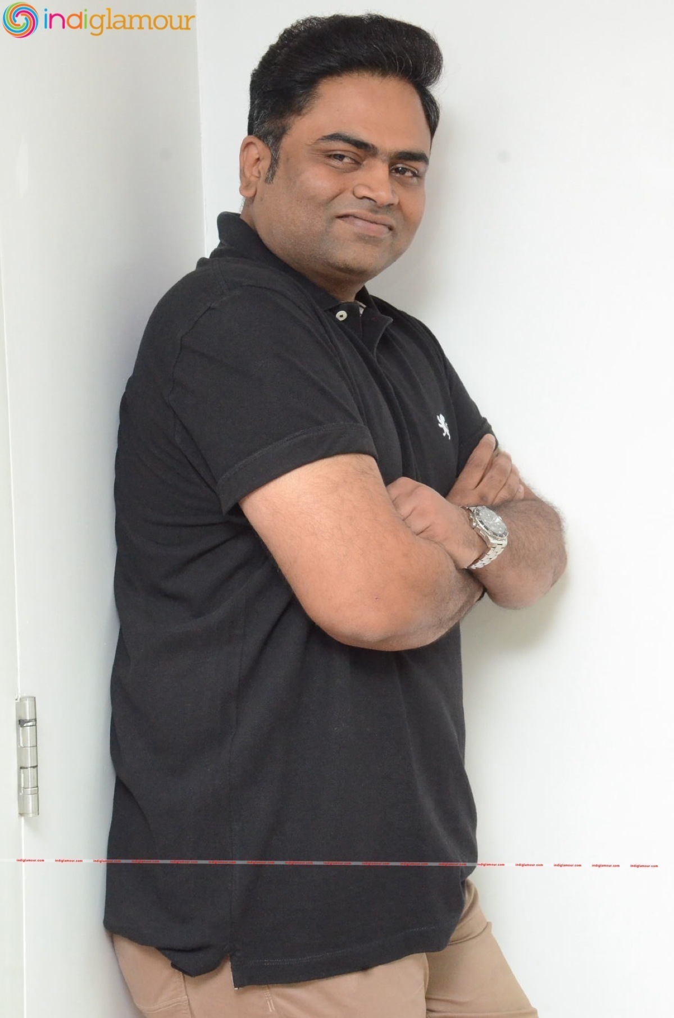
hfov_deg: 17.4
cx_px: 337
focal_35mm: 78
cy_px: 509
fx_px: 2201
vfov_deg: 26.0
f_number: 8
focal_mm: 52
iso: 5000
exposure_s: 1/125
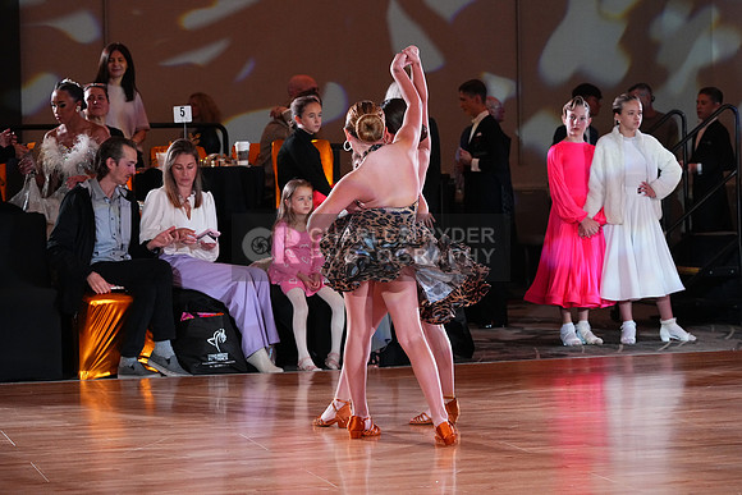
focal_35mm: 105
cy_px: 248
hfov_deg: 19.5
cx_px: 371
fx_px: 2165
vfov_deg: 13.0
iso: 5000
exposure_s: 1/400
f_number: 5
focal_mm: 105
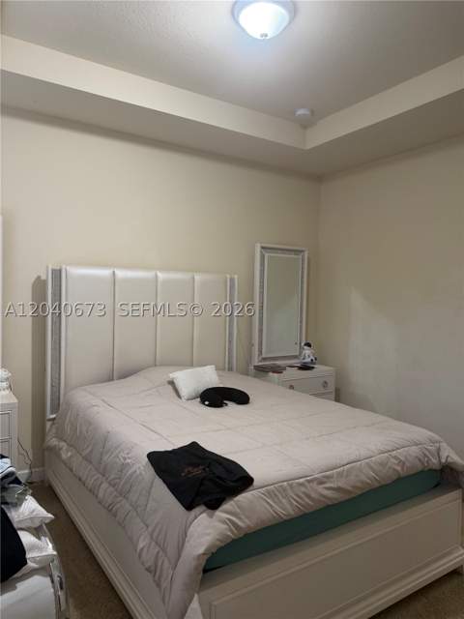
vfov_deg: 71.6
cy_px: 310
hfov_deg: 56.8
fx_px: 429
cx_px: 232
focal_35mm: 24
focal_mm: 6.76
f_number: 1.78
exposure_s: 1/60
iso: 160
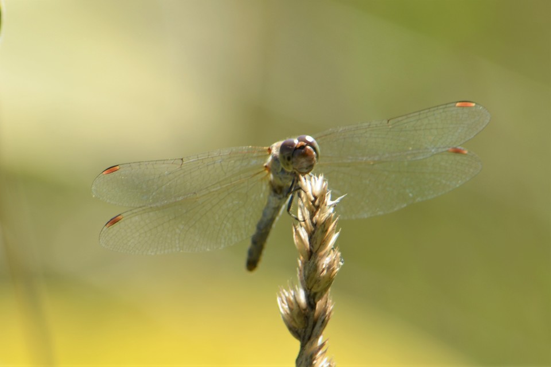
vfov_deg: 3.1
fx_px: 6887
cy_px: 184
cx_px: 276
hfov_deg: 4.6
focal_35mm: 450
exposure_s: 1/160
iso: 100
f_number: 8
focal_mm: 300
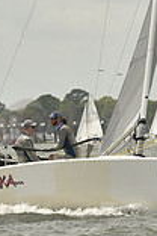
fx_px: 4860
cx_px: 199
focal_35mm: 743
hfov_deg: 1.8
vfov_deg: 2.8
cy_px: -123
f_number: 8
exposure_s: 1/1250
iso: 320
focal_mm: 200
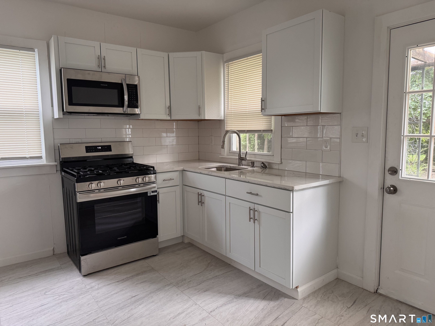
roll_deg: +0.4
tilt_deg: -6.7
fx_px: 302
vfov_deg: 56.8
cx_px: 218
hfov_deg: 71.6
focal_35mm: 24
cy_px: 163
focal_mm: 6.76
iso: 200
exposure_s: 1/83
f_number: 1.78
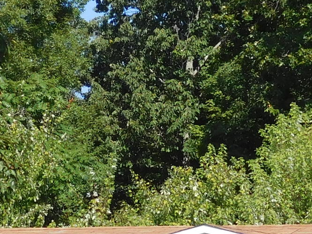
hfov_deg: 11.0
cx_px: 126
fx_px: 1622
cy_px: 95
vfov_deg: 8.2
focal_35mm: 180
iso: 125
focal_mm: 7.1
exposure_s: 1/800
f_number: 3.9
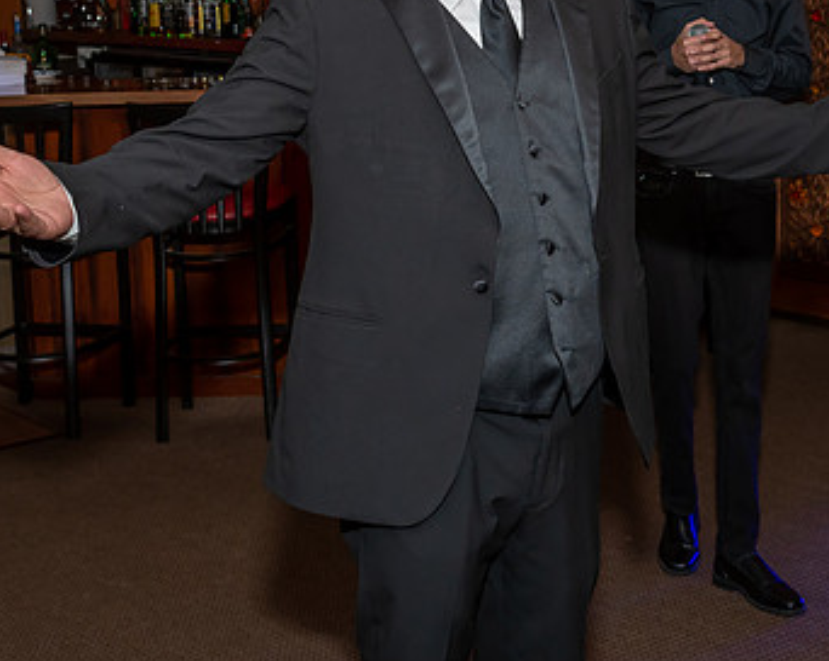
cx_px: 629
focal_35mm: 70
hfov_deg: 26.8
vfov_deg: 21.5
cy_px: 111
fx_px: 1716
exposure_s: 1/250
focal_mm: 22
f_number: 6.3
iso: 500
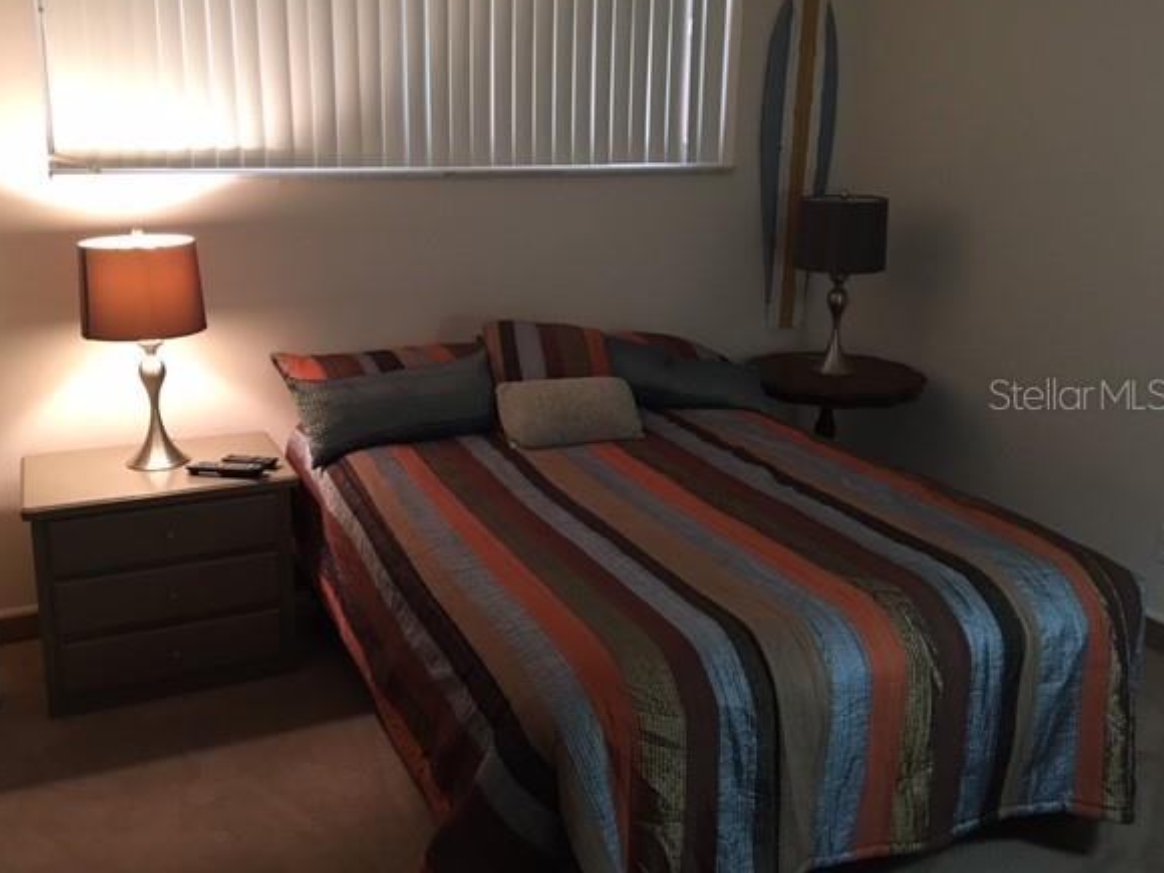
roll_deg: -0.8
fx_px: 1076
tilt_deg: -12.3
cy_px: 393
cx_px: 536
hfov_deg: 56.7
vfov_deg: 44.1
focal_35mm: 32
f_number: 2.2
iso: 100
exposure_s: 1/10
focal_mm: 4.15
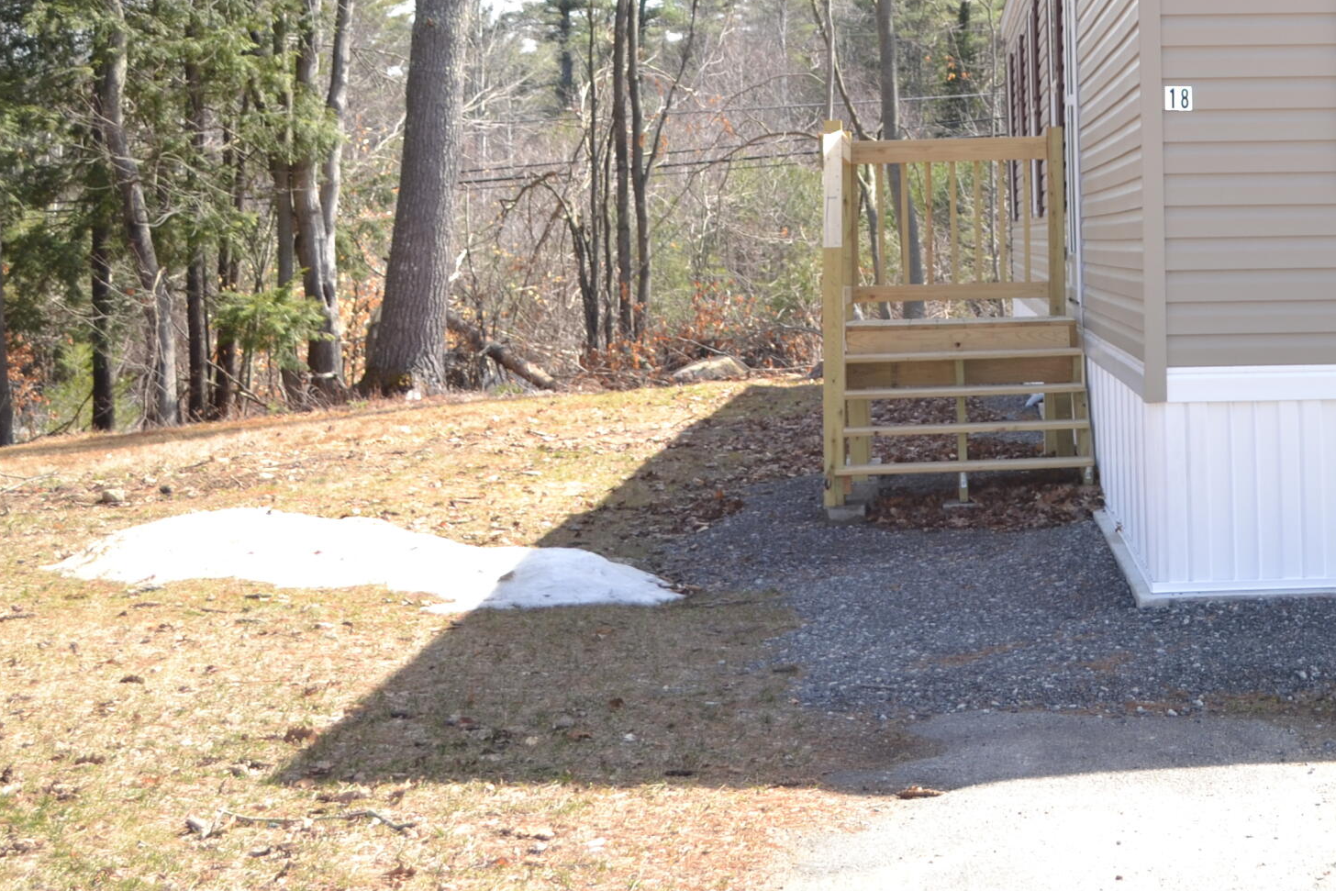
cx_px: 1063
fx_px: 2524
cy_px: 84
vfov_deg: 19.6
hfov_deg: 29.0
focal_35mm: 68
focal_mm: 22
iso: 100
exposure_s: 1/200
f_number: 8
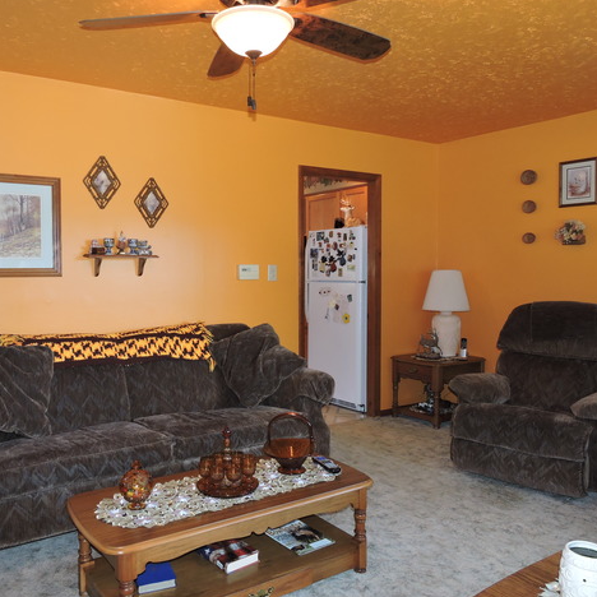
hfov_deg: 55.4
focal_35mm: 29
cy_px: 293
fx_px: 566
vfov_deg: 55.6
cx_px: 258
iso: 200
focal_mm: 4.3
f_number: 3.3
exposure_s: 1/30
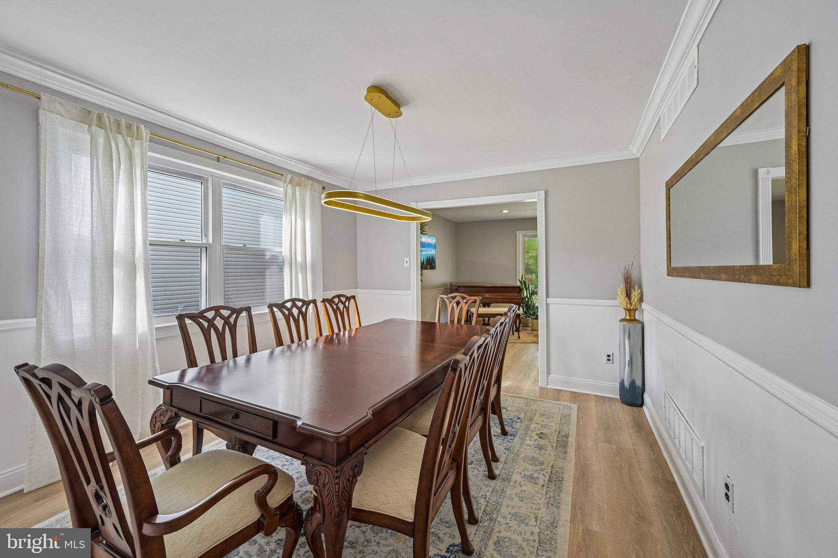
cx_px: 419
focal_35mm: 14
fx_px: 326
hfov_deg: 104.3
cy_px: 279
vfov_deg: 81.2
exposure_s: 1/15
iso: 160
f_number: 8
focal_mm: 14
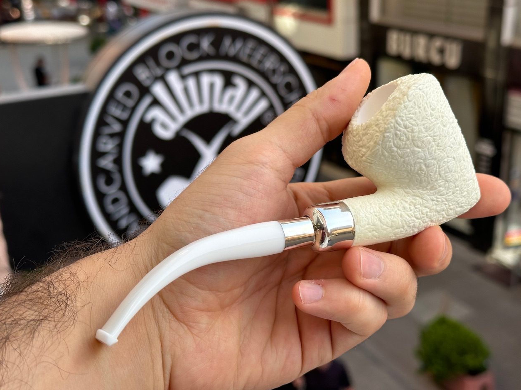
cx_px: 264
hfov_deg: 38.9
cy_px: 192
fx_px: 737
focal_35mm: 49
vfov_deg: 29.7
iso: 64
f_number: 1.78
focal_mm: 6.86
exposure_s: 1/850
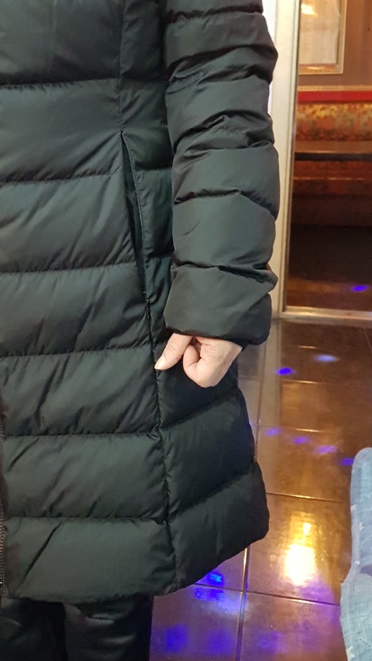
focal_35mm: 41
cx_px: 87
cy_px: 236
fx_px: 718
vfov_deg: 48.8
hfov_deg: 28.5
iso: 1000
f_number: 1.7
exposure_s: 1/10
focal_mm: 4.3
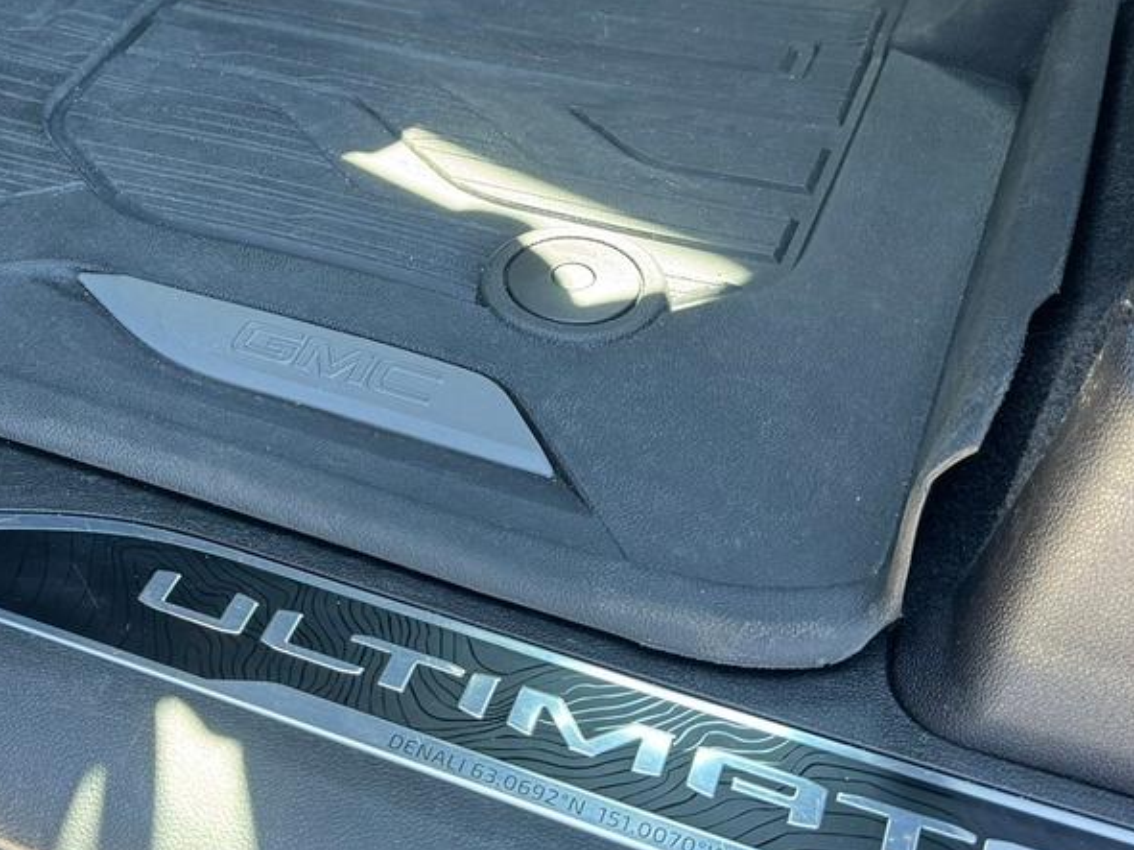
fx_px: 1703
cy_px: 224
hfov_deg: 36.2
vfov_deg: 27.7
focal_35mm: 52
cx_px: 328
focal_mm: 6.76
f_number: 1.78
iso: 200
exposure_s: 1/121
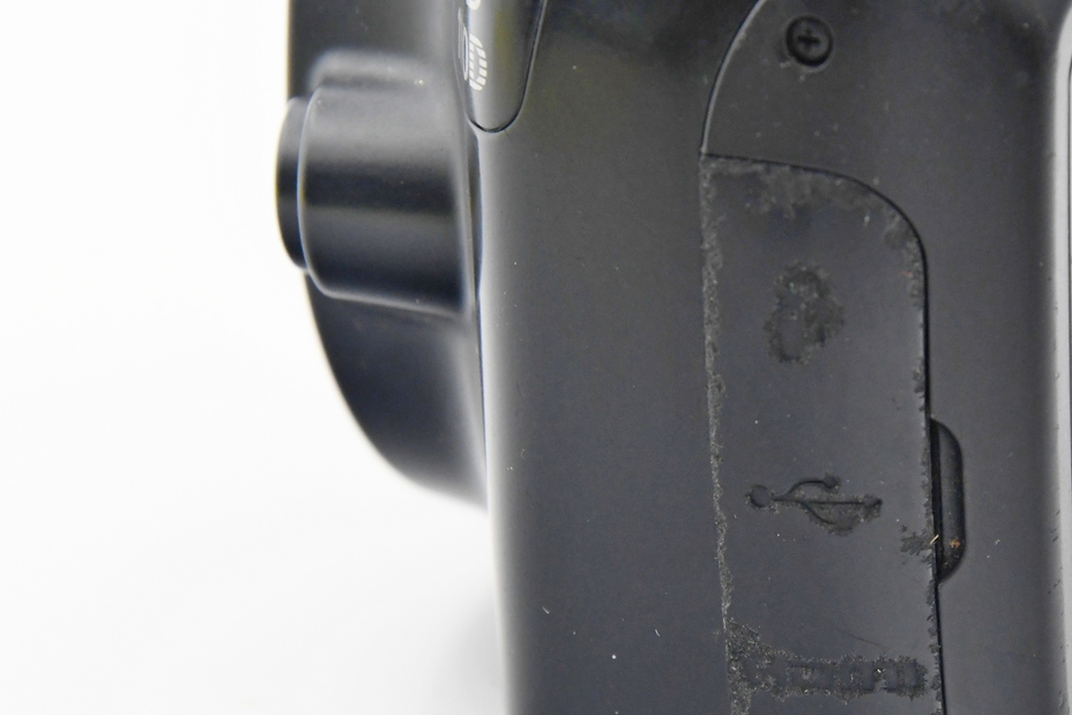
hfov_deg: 10.6
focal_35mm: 194
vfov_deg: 7.1
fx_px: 5777
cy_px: 409
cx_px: 786
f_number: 8
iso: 1600
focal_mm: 80
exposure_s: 1/100
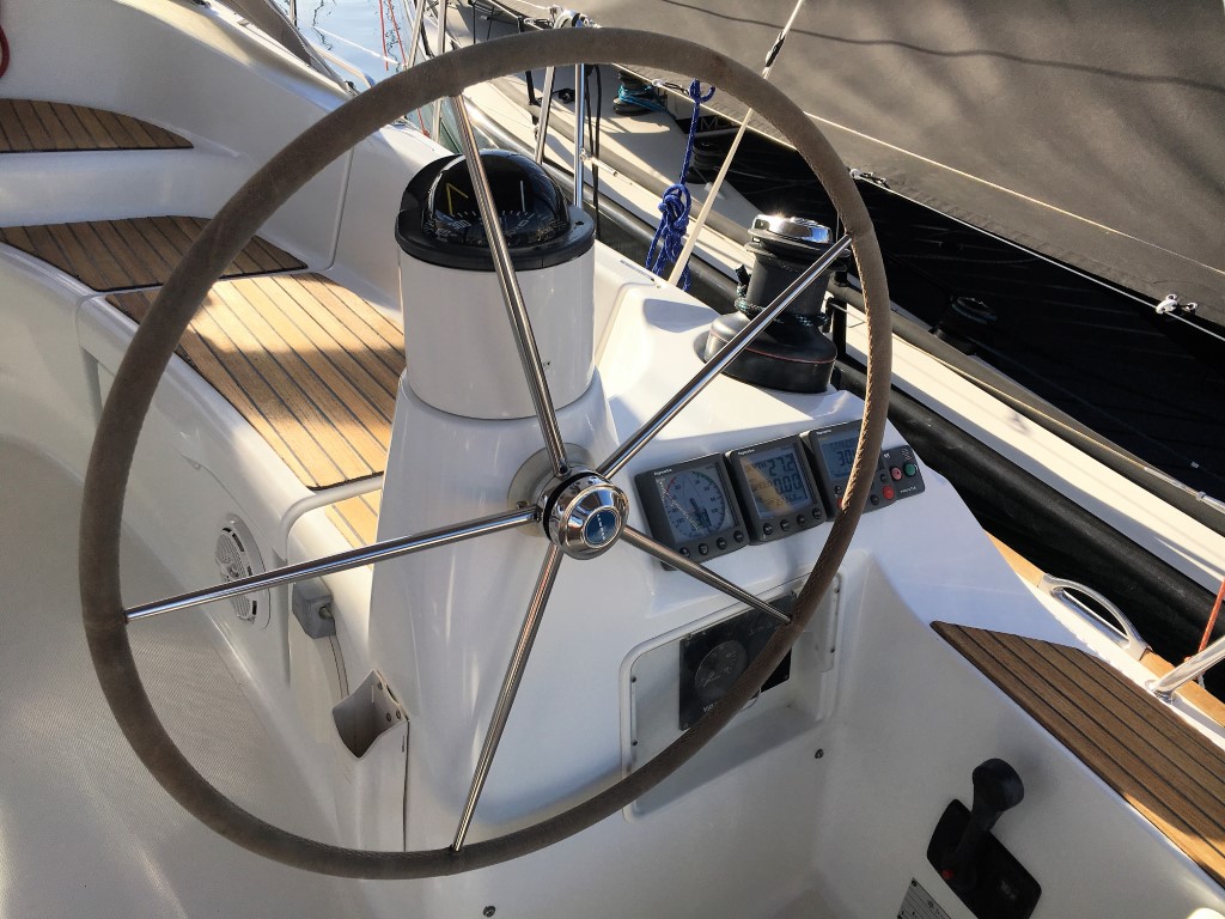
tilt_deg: -31.3
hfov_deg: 61.7
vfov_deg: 48.2
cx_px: 612
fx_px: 1026
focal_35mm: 29
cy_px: 460
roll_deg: -0.9
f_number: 2.2
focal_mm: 4.15
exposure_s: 1/1202
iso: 25
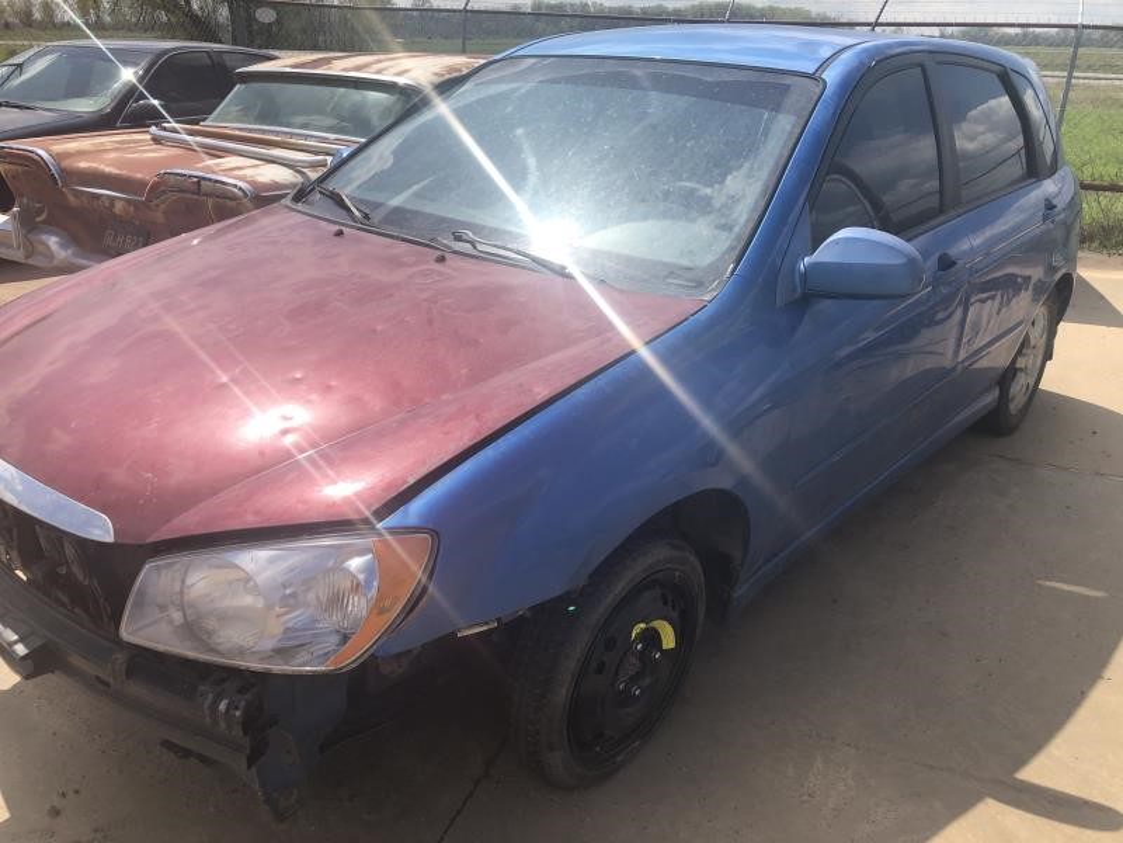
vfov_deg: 49.7
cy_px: 422
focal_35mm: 28
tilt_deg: -22.1
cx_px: 562
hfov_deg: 63.4
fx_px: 908
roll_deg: -2.0
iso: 20
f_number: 1.8
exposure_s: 1/2183
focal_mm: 3.99
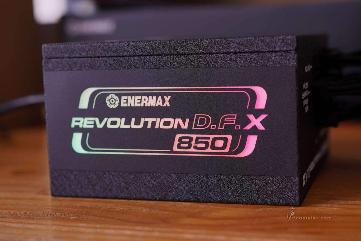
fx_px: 602
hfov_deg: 33.4
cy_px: 120
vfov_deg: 22.6
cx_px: 180
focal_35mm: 60
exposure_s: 1/50
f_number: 3.2
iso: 125
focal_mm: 40
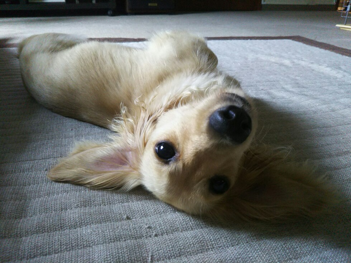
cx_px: 176
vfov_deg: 46.8
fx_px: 304
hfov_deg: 60.0
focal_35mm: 30
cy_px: 132
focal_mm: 4
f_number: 2.2
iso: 200
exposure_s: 1/30
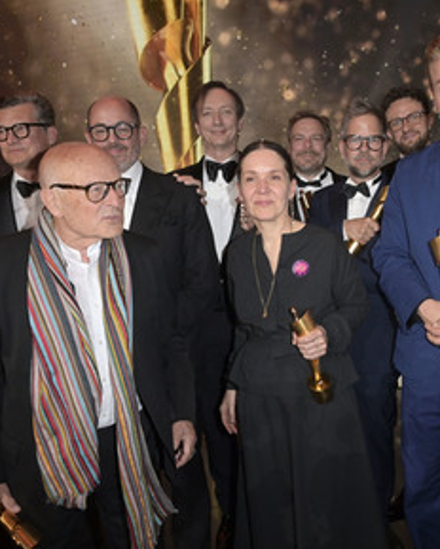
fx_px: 570
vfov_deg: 51.5
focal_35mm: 35
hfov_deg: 41.1
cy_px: 280
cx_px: 327
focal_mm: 24
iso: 2000
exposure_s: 1/125
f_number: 5
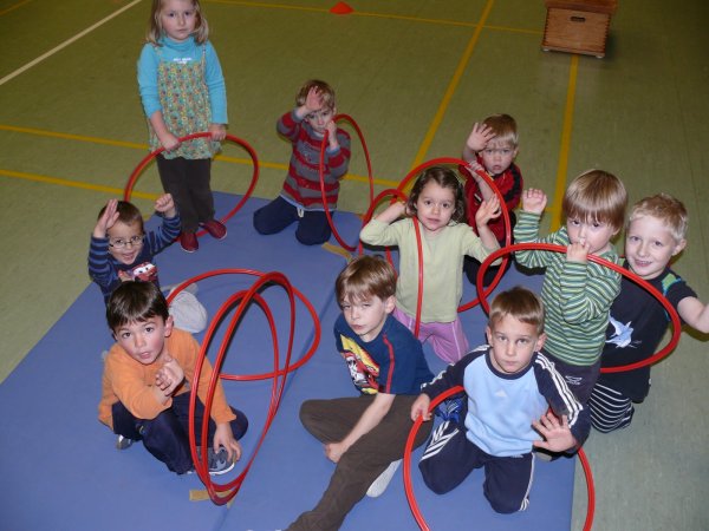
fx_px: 717
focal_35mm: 35
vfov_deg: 40.7
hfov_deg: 52.6
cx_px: 354
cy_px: 266
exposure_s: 1/30
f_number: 2.8
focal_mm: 7.4
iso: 100
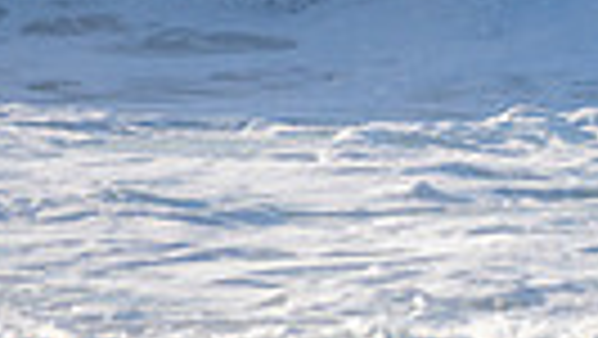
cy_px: -275
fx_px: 44298
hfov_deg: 0.8
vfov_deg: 0.4
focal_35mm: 2792
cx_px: 917
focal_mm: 500
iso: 64
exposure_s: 1/320
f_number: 8
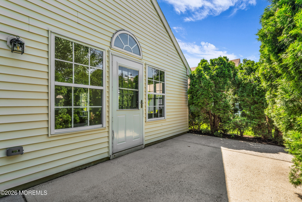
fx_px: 138
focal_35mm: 16
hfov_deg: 95.0
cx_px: 151
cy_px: 101
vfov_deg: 72.1
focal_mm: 16.5
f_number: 22
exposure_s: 1/8
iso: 100
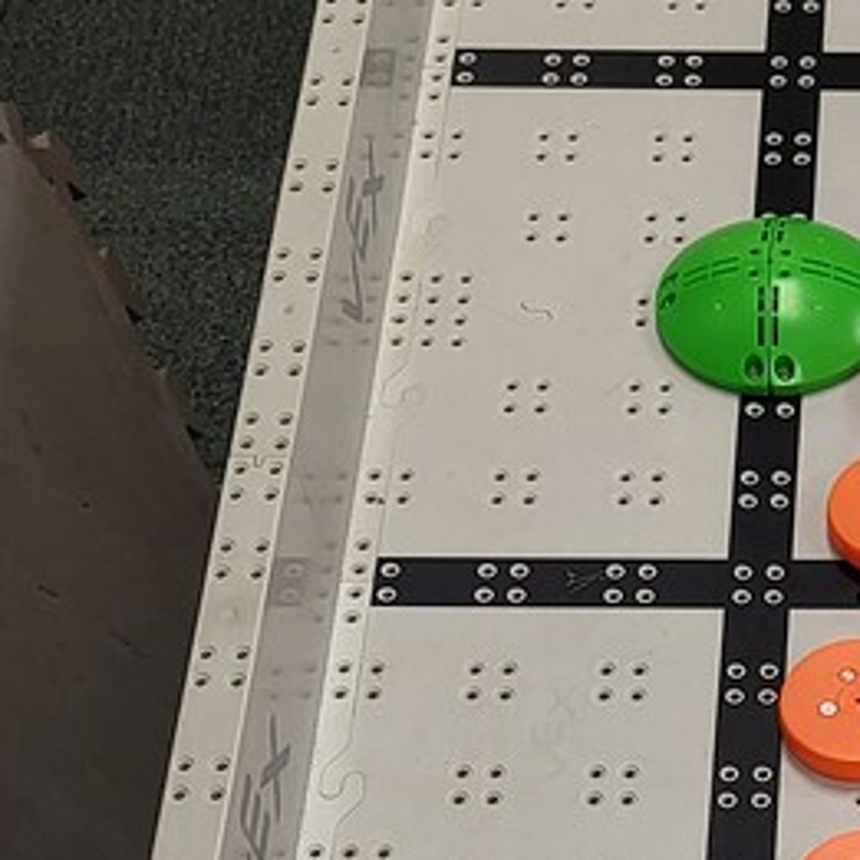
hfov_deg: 18.2
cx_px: 1150
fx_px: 2473
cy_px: 1341
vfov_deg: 17.5
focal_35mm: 88
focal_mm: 5.4
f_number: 1.8
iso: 80
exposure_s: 1/120
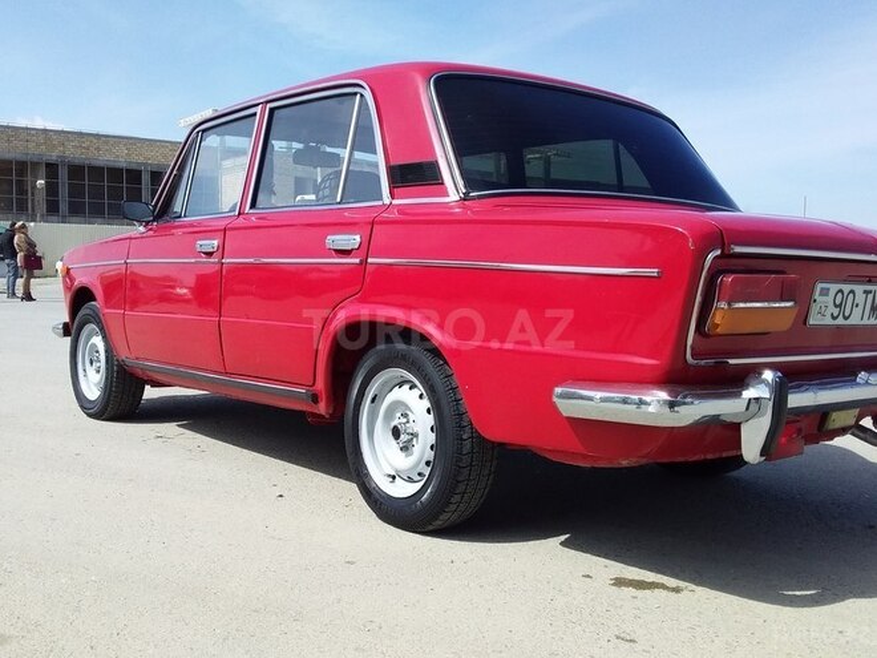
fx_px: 785
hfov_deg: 58.4
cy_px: 329
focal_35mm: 31
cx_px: 438
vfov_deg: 45.4
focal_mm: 3.3
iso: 40
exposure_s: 1/1330
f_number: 2.2
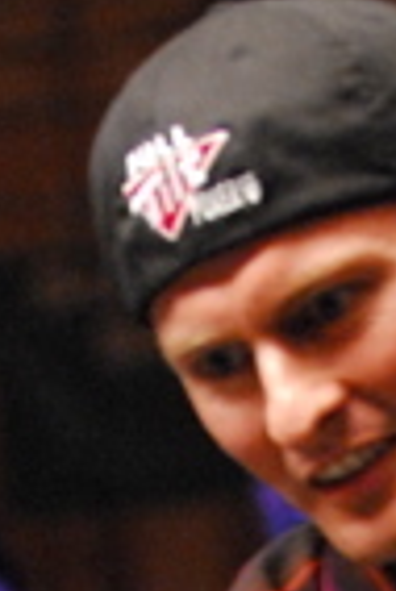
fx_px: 8542
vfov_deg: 3.9
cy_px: 1190
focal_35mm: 519
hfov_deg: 2.7
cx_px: 144
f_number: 2.8
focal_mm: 70
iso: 1600
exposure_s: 1/50
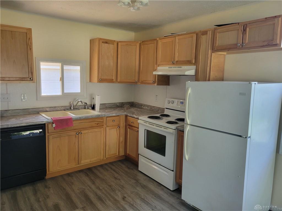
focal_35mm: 26
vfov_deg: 53.1
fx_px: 212
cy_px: 106
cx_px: 141
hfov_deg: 67.3
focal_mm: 5.4
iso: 80
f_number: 1.8
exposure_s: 1/120
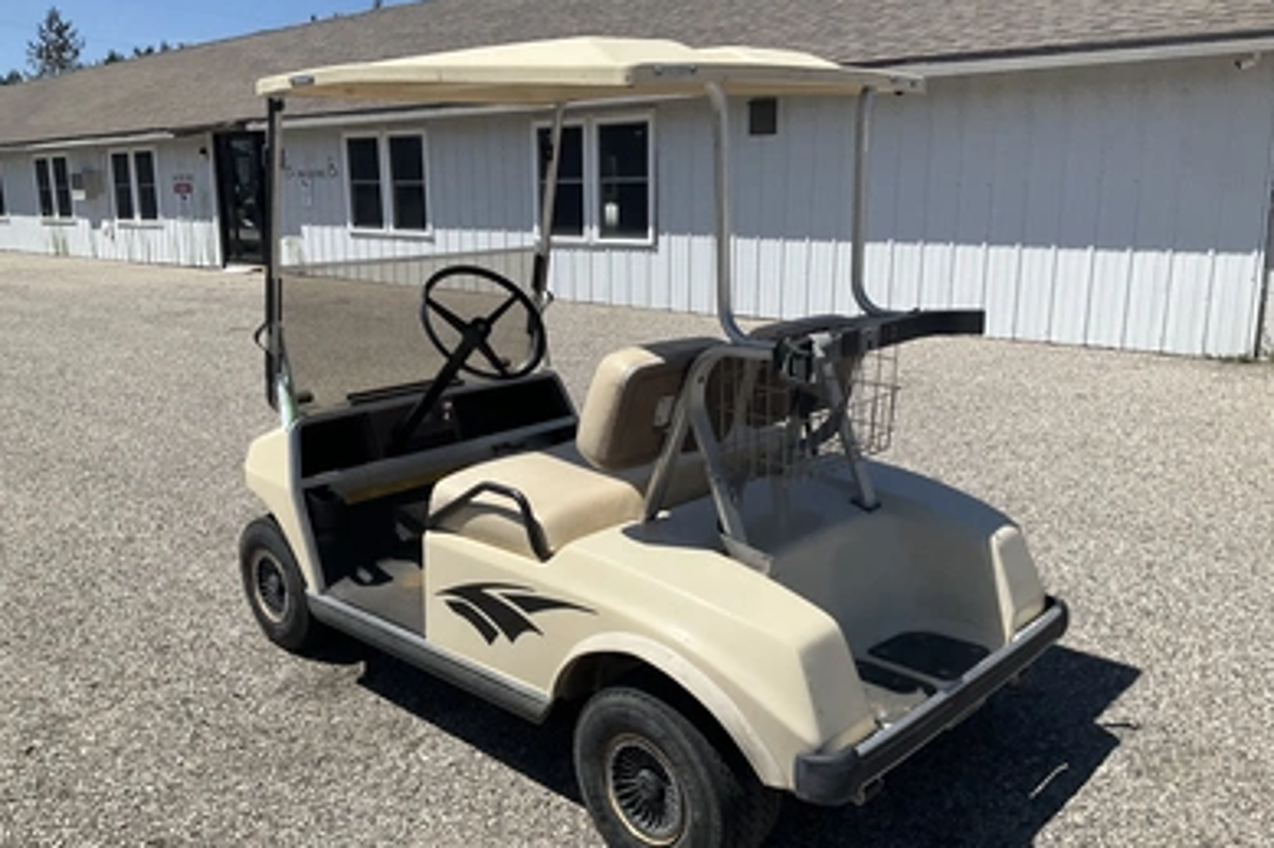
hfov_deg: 60.3
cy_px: 455
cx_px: 642
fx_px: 1097
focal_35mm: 31
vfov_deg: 42.3
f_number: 1.8
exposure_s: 1/3125
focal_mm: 3
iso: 25
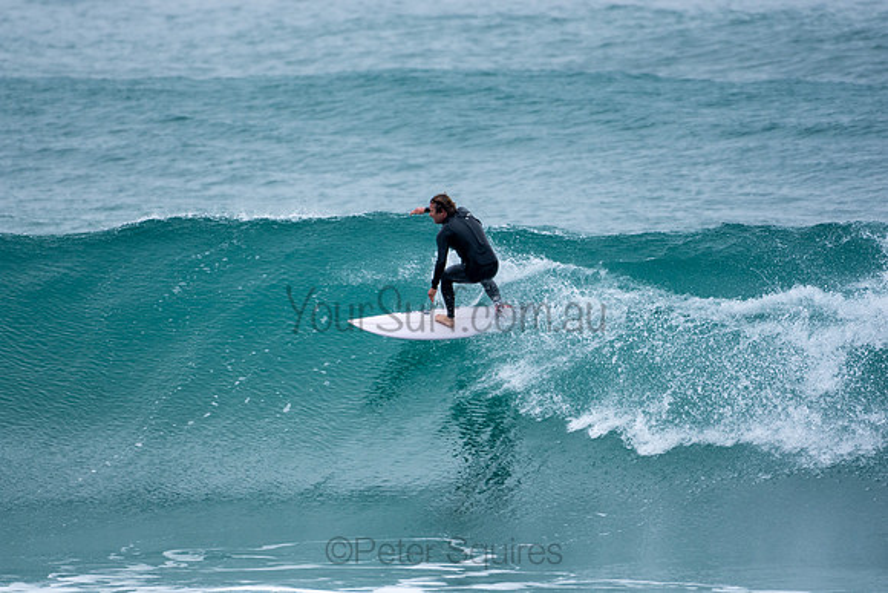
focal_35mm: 750
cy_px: 296
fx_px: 18503
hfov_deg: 2.7
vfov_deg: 1.8
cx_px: 444
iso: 400
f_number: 5.6
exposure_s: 1/1250
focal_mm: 500
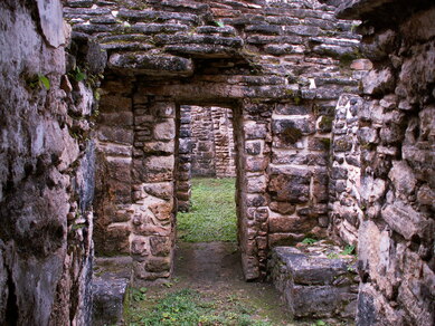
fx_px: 440
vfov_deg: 40.7
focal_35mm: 35
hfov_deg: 52.6
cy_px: 163
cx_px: 218
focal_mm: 5.86
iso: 50
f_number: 2.8
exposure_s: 1/50
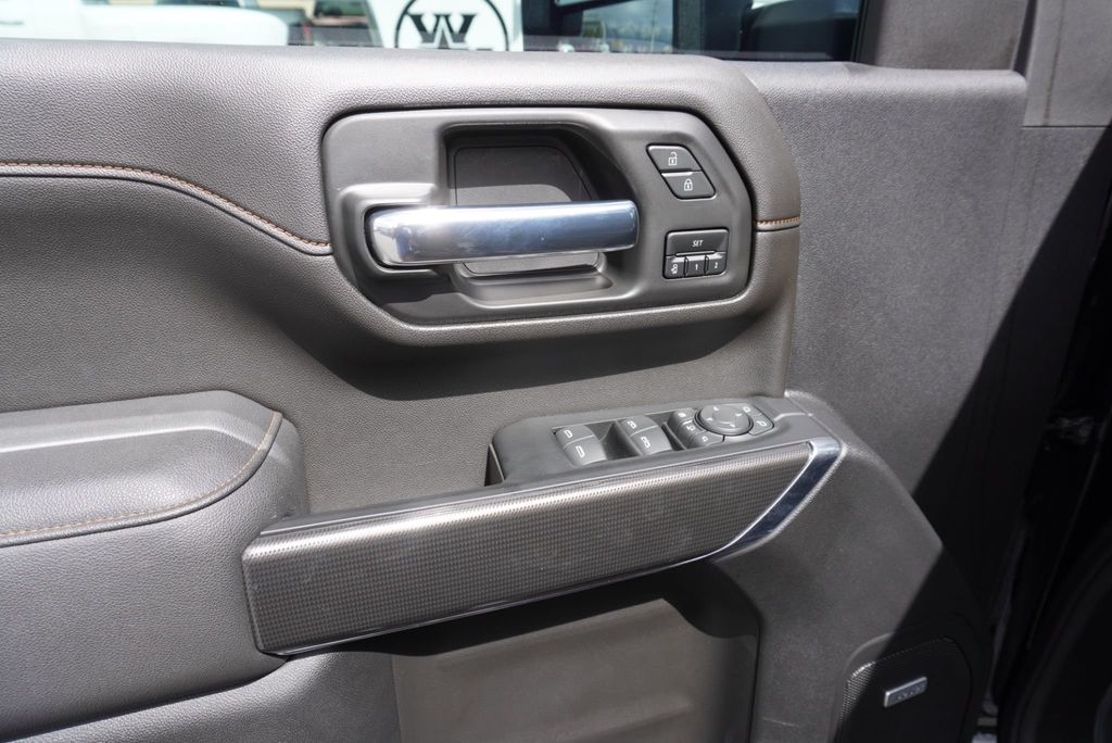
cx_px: 556
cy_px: 372
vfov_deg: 53.2
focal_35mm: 24
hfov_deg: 73.7
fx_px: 742
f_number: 5.6
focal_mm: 16
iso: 100
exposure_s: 1/125
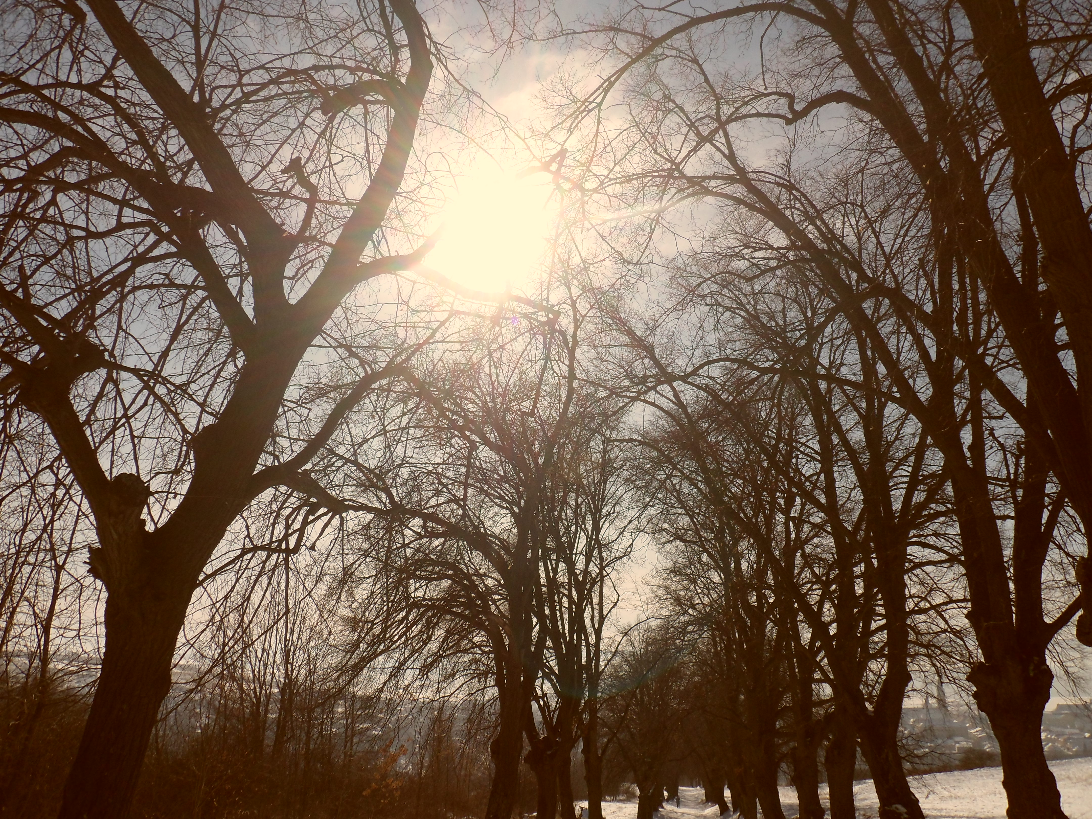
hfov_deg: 65.3
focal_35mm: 27
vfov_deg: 51.4
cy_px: 410
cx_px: 546
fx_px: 852
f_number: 9.2
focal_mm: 4.9
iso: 80
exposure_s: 1/350
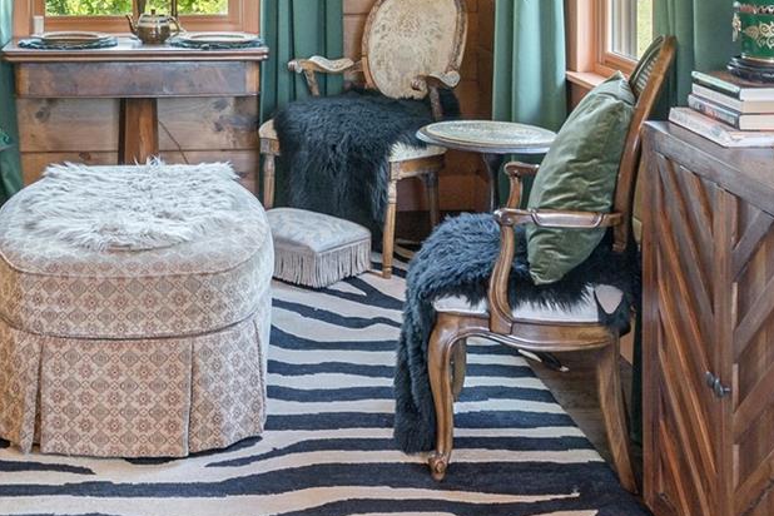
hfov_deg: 30.1
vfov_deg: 20.1
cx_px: 39
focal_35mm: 63
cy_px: -115
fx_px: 1354
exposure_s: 1/20
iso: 400
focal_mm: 19
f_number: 7.1
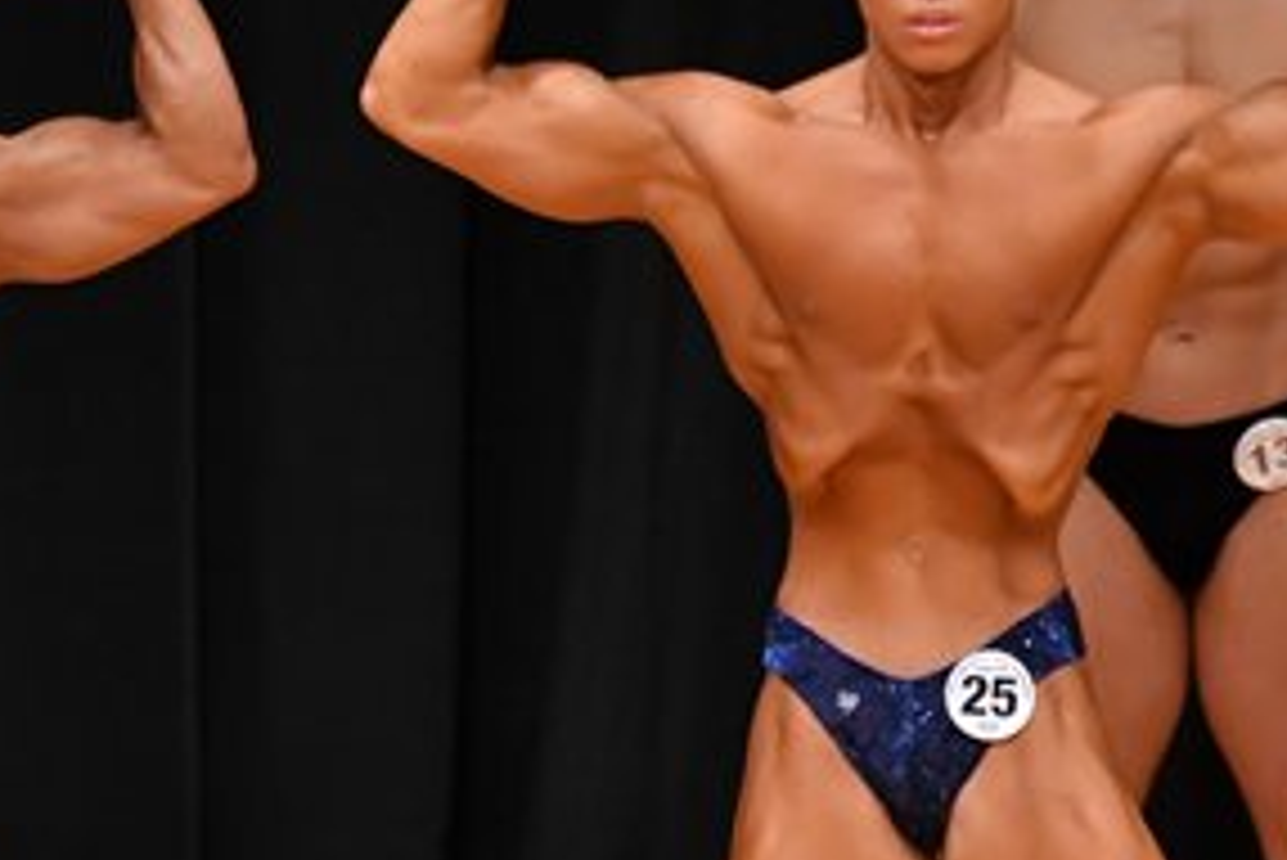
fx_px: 27576
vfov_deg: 1.8
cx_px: 115
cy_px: 689
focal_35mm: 771
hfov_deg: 2.7
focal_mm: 190
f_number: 5.6
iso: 4000
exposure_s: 1/400
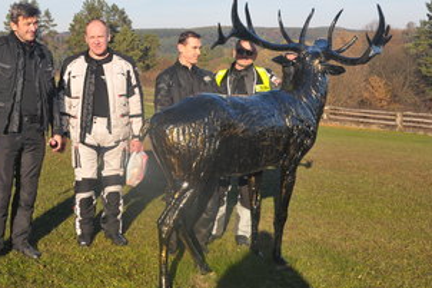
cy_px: 122
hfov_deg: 32.4
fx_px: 740
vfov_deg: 22.0
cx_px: 152
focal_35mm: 62
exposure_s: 1/125
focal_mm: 31
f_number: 7.1
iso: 200
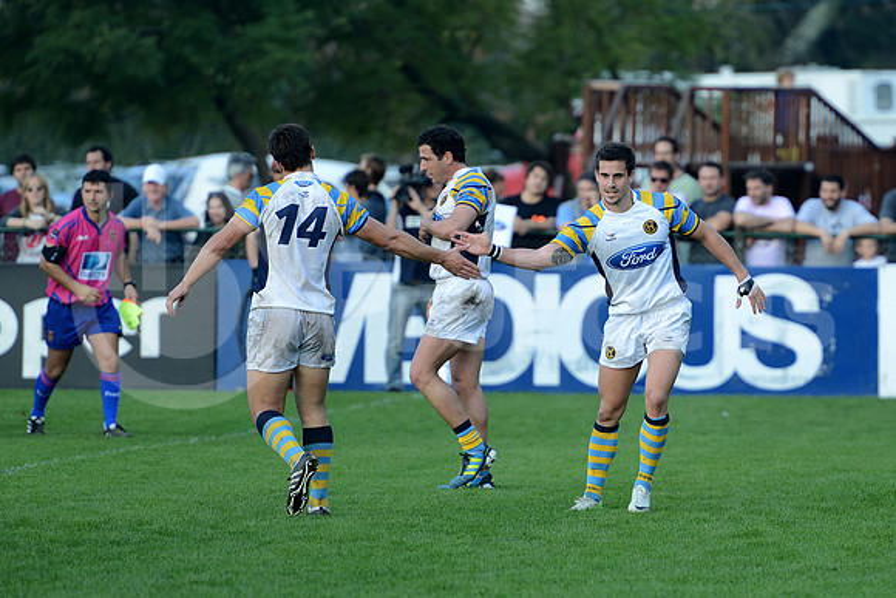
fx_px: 6970
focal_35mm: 280
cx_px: 448
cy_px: 299
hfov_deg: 7.4
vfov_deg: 4.9
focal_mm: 280
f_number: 4
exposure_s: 1/500
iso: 640
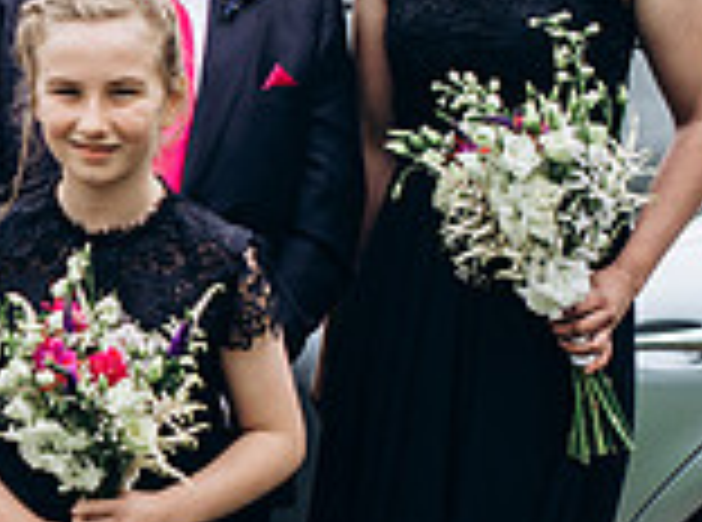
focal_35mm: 140
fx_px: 2830
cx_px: -238
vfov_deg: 10.5
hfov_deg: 13.6
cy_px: 446
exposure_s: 1/640
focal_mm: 35
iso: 100
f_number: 2.5
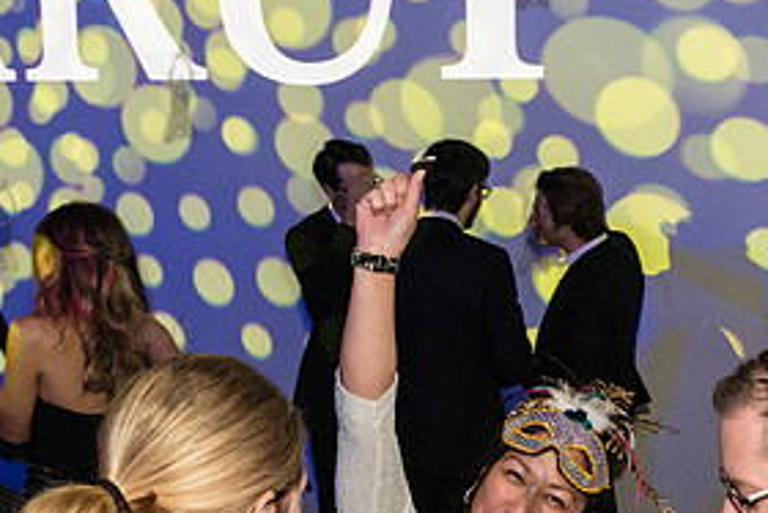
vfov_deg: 17.4
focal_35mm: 78
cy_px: 371
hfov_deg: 25.5
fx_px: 1665
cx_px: 609
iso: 5000
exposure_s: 1/160
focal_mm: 24
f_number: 4.5
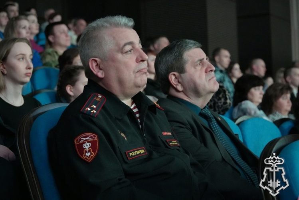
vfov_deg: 16.6
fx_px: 685
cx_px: 150
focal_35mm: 82
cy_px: 100
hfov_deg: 24.6
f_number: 4
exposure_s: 1/30
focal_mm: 55
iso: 6400
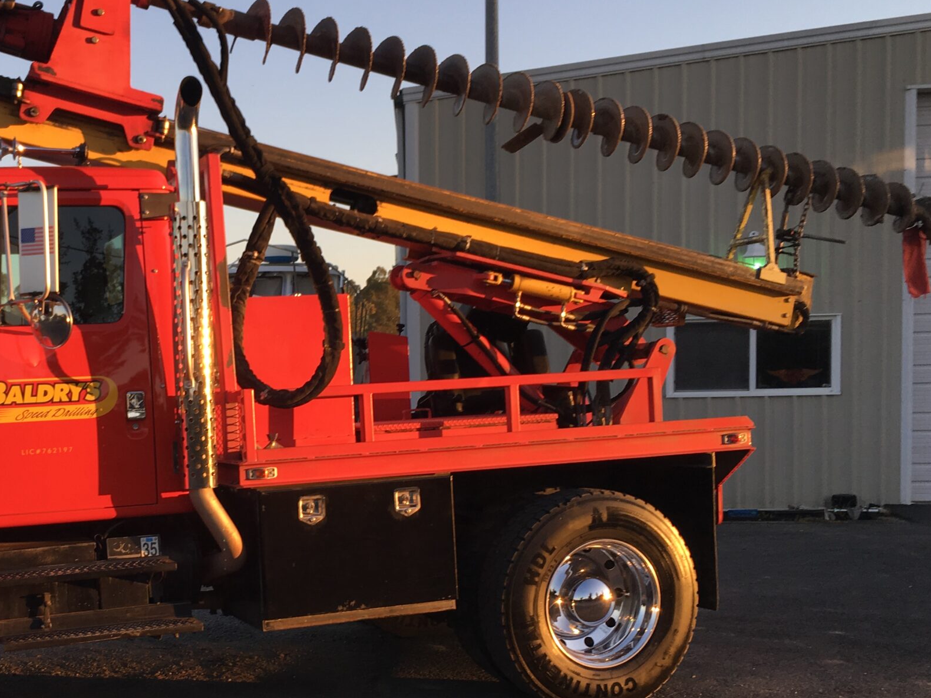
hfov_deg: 39.2
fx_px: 1264
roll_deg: +0.6
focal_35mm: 47
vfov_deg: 30.8
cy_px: 428
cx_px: 221
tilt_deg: -2.8
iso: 25
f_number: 2.2
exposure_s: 1/220
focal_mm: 4.15
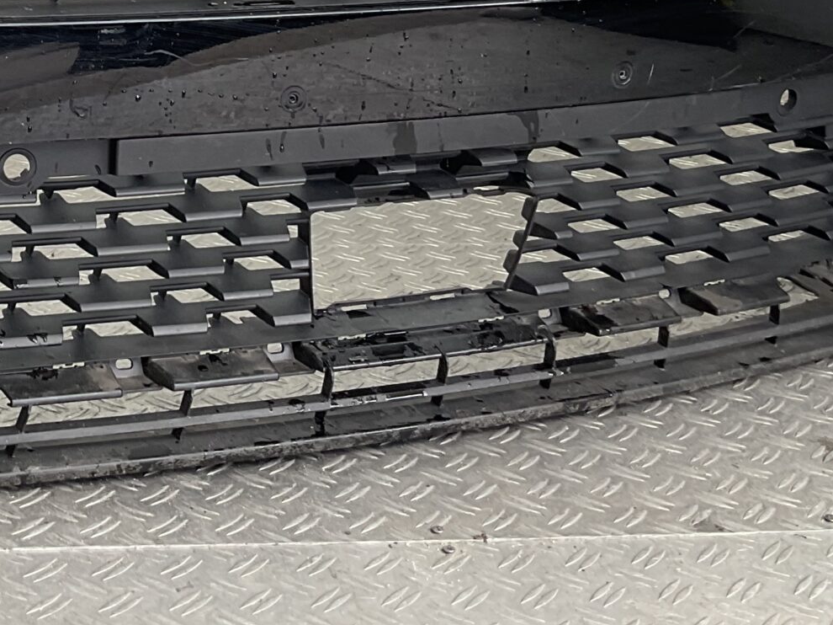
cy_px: -88
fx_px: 1804
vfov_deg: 18.7
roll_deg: -1.4
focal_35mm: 75
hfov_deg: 25.1
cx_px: 66
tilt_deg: -8.1
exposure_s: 1/108
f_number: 1.8
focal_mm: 3
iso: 16
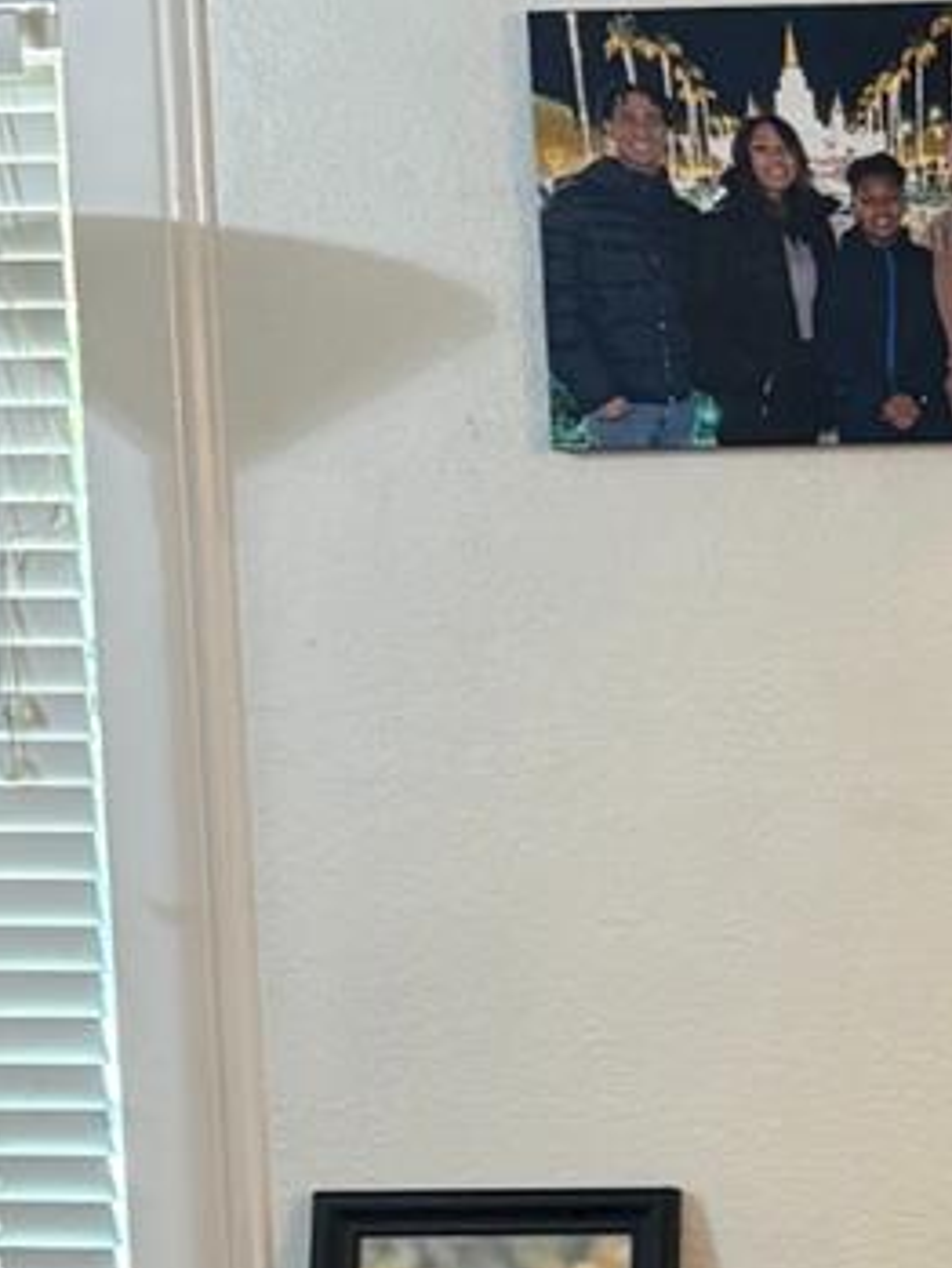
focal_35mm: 103
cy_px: 1085
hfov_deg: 13.3
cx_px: 1546
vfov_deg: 18.8
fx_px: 3775
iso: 320
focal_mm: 6.76
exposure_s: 1/60
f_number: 1.78
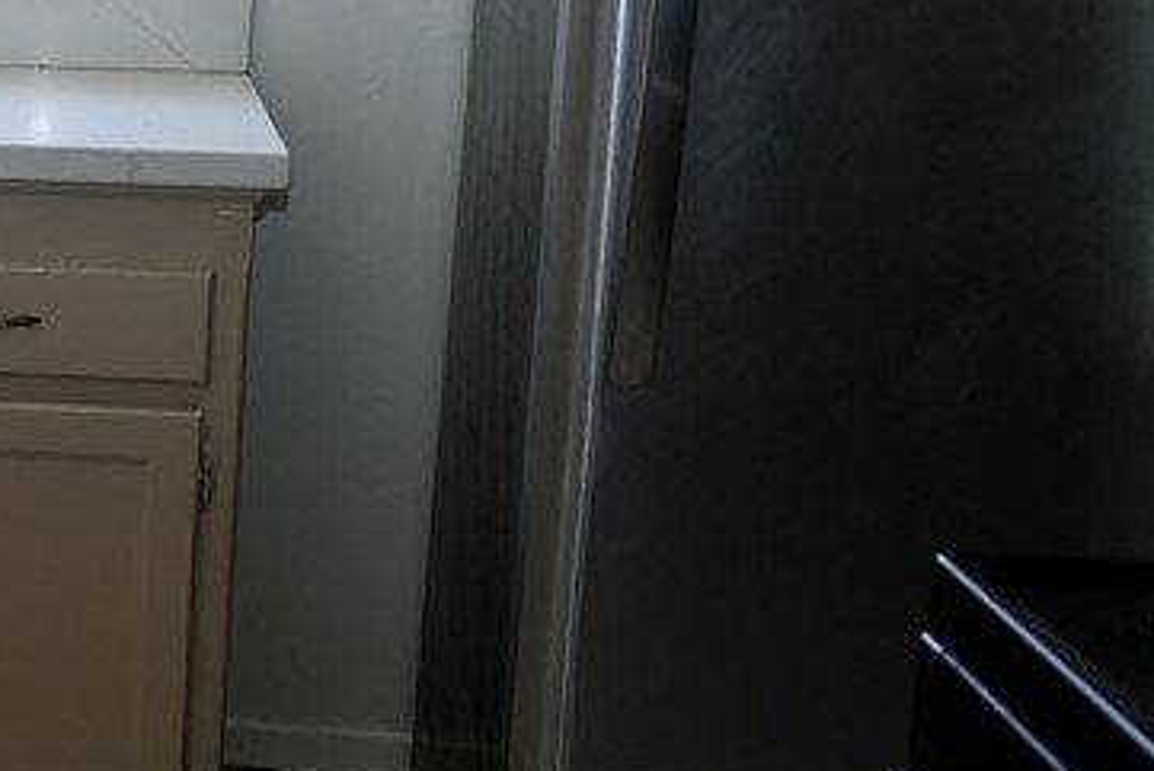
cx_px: -374
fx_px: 2181
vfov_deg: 19.8
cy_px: 142
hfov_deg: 25.3
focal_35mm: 68
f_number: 2.8
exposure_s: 1/60.1
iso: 160
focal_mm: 16
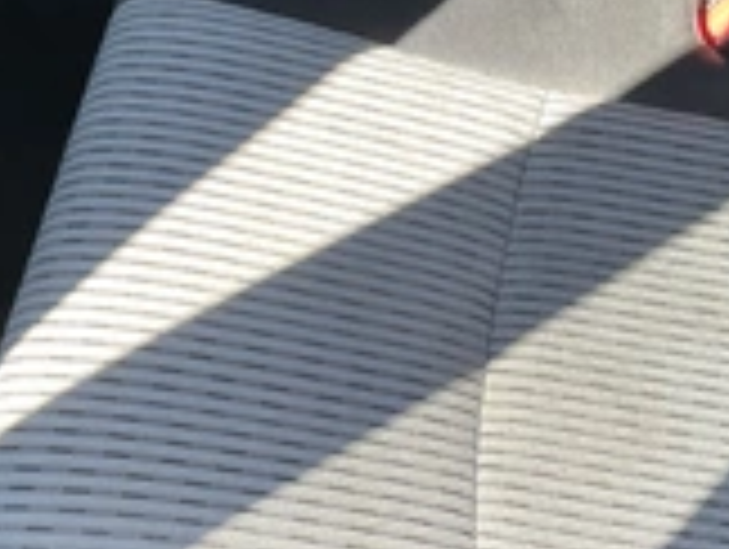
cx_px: 454
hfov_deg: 28.0
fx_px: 1455
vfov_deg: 21.0
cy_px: 477
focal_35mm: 69
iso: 50
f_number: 1.8
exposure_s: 1/122
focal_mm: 3
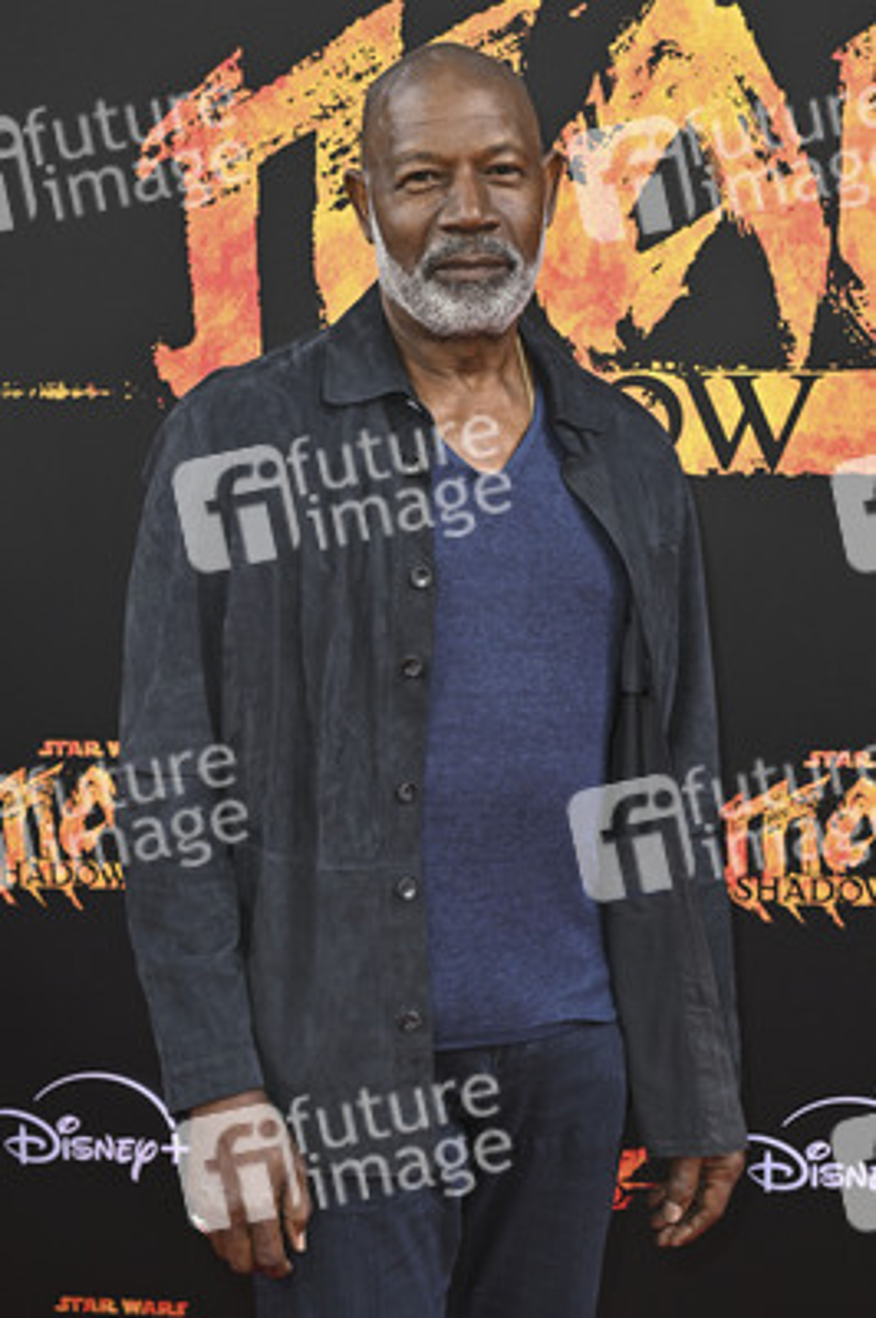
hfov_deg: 24.2
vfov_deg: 35.7
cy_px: 659
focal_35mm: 56
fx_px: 2047
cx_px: 438
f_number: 6.3
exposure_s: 1/320
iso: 1000
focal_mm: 56
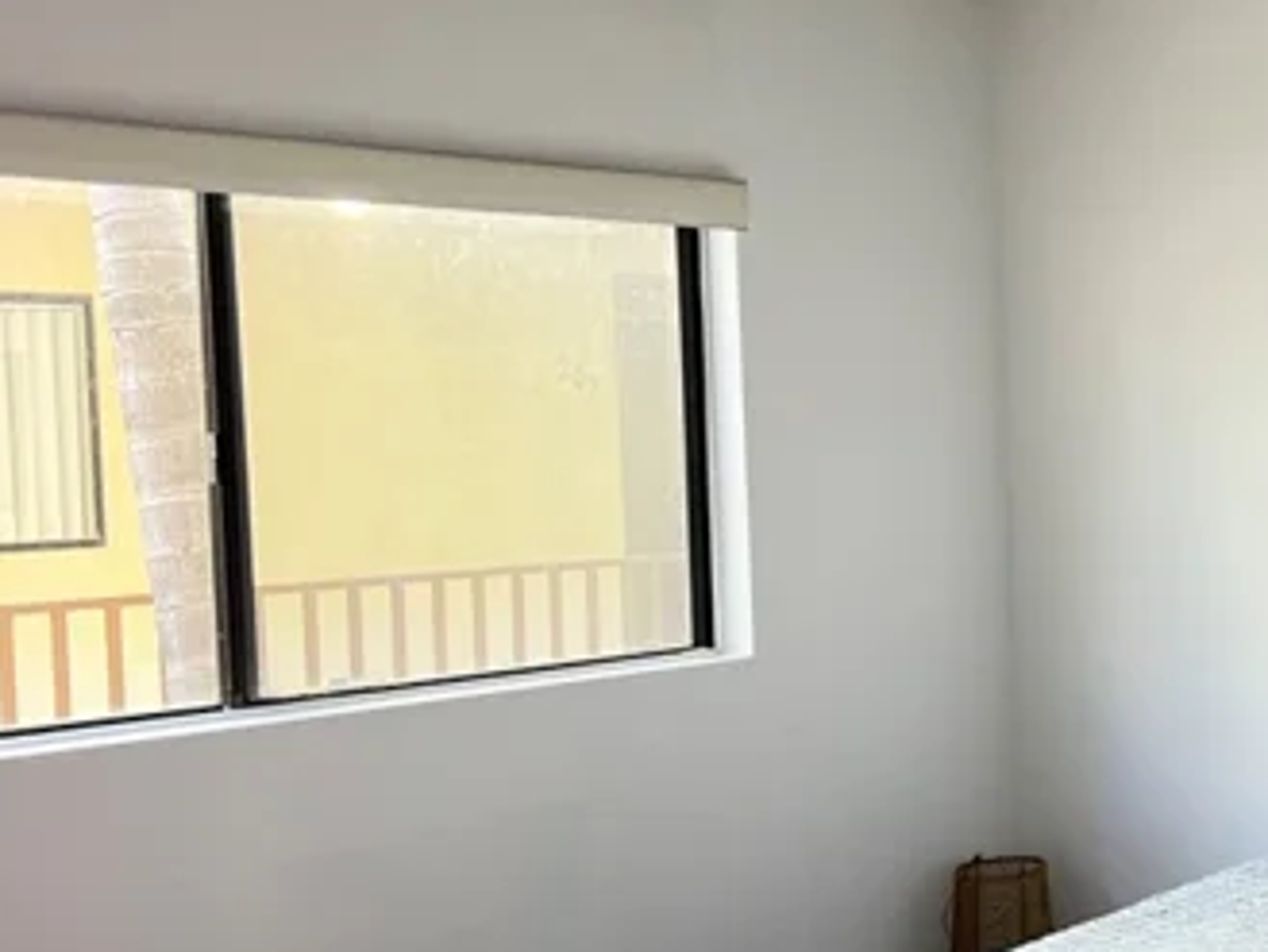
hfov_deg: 29.5
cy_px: 547
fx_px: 2162
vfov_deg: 24.8
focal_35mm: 59
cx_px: 1393
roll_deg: +1.0
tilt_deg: -3.6
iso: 200
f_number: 1.5
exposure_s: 1/60
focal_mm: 5.7
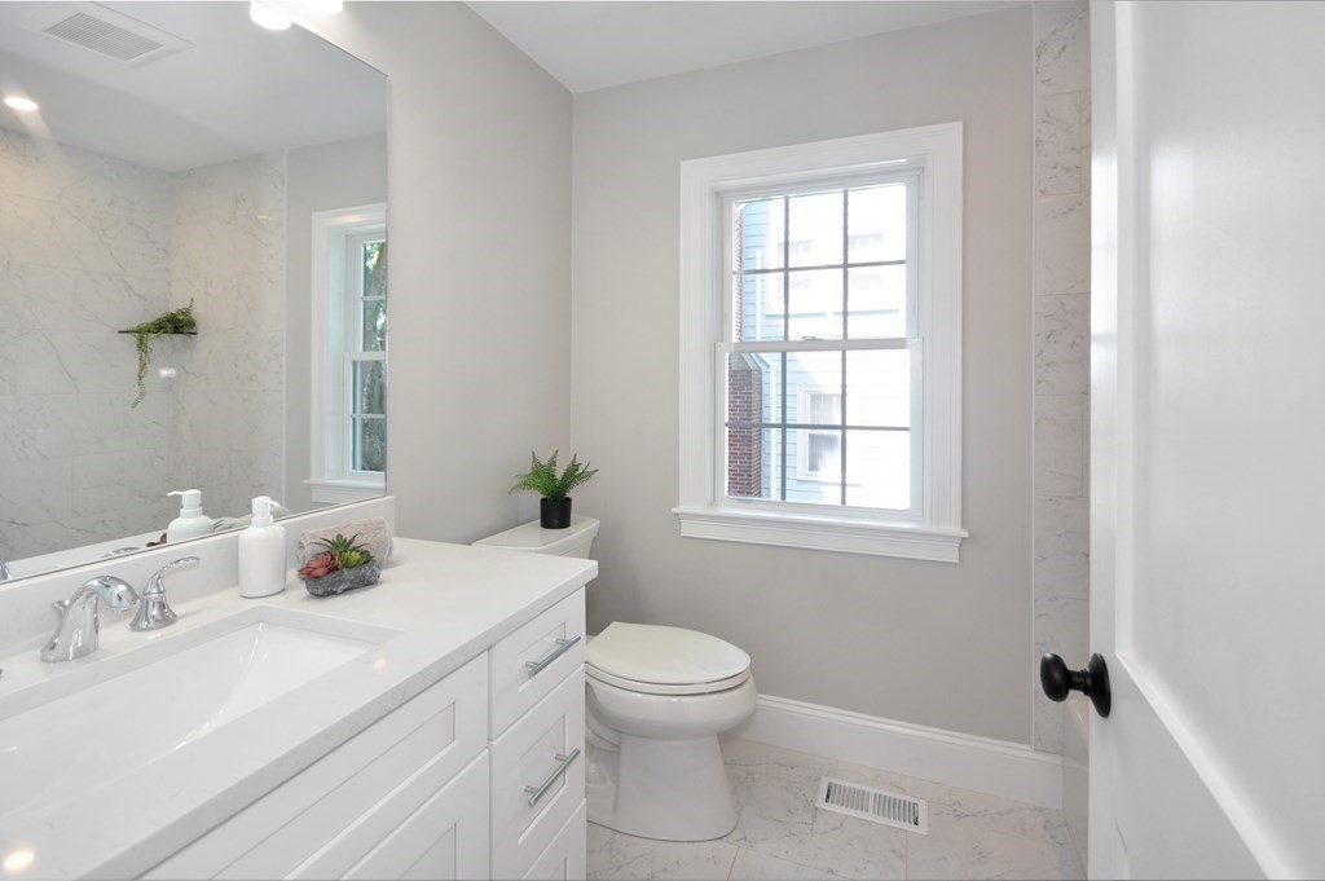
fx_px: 552
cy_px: 440
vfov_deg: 77.2
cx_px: 662
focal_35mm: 15
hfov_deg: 100.4
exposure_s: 1/60
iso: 500
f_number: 5
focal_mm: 10
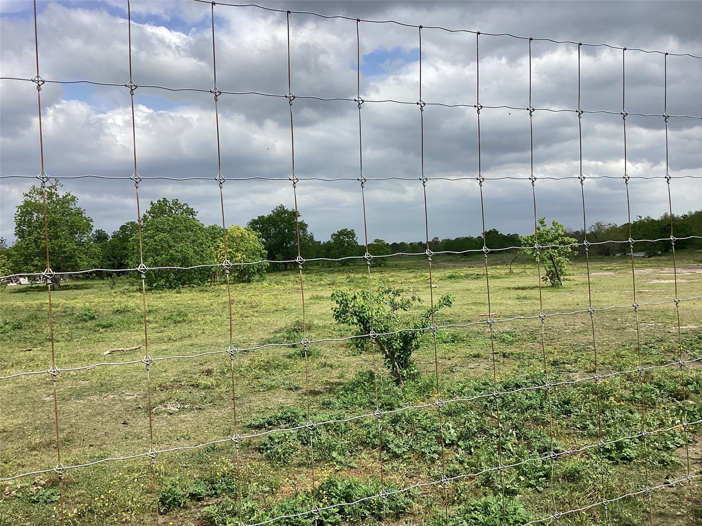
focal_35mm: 31
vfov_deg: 45.4
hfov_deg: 58.4
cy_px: 263
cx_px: 351
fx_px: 629
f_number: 2.4
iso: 25
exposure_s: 1/1988
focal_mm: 3.3
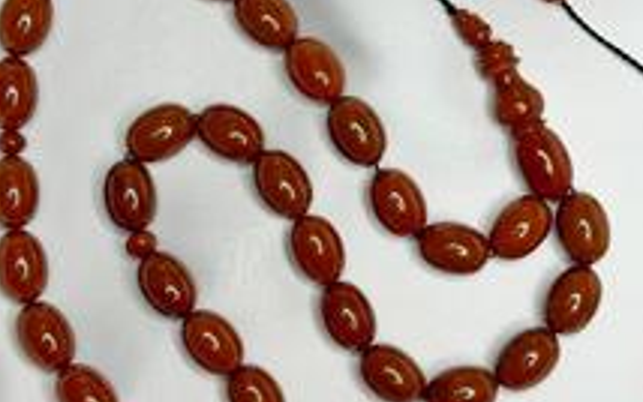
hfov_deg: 21.2
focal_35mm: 98
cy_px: 184
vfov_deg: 13.4
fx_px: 1718
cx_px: 364
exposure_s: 1/100
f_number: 1.78
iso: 80
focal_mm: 6.76
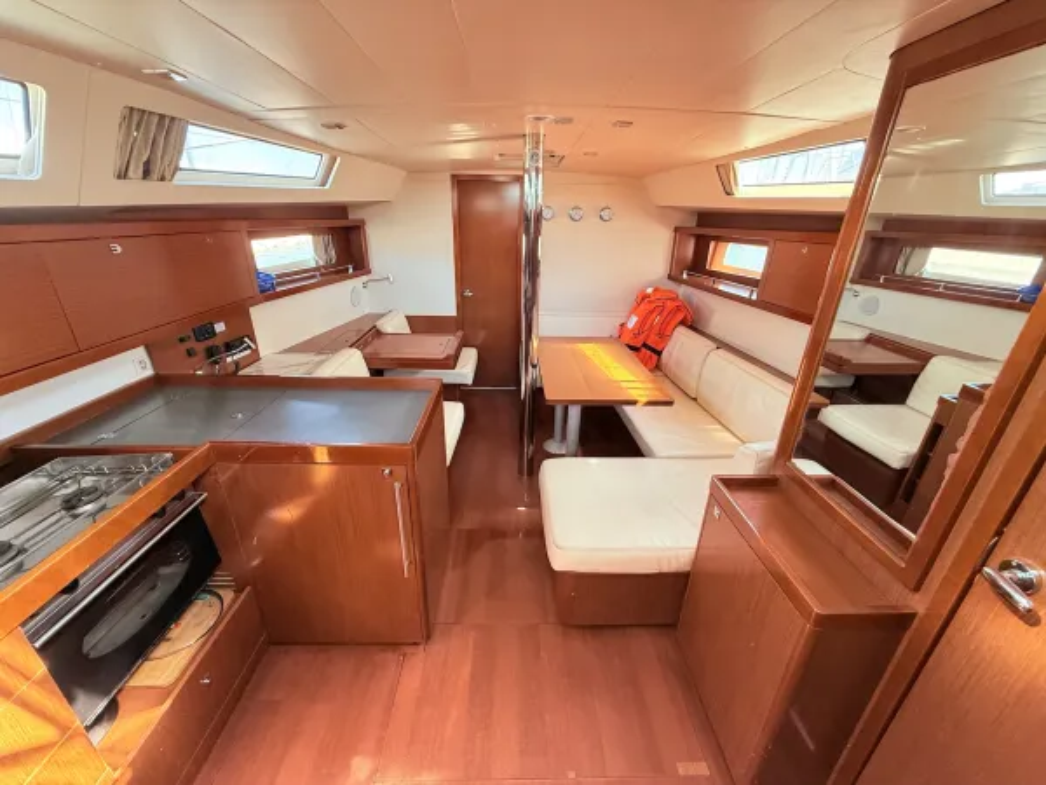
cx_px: 523
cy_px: 392
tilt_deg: -22.8
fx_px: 423
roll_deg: -1.2
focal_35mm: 14
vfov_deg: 85.7
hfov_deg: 102.1
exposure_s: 1/99
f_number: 2.2
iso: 320
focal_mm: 2.22
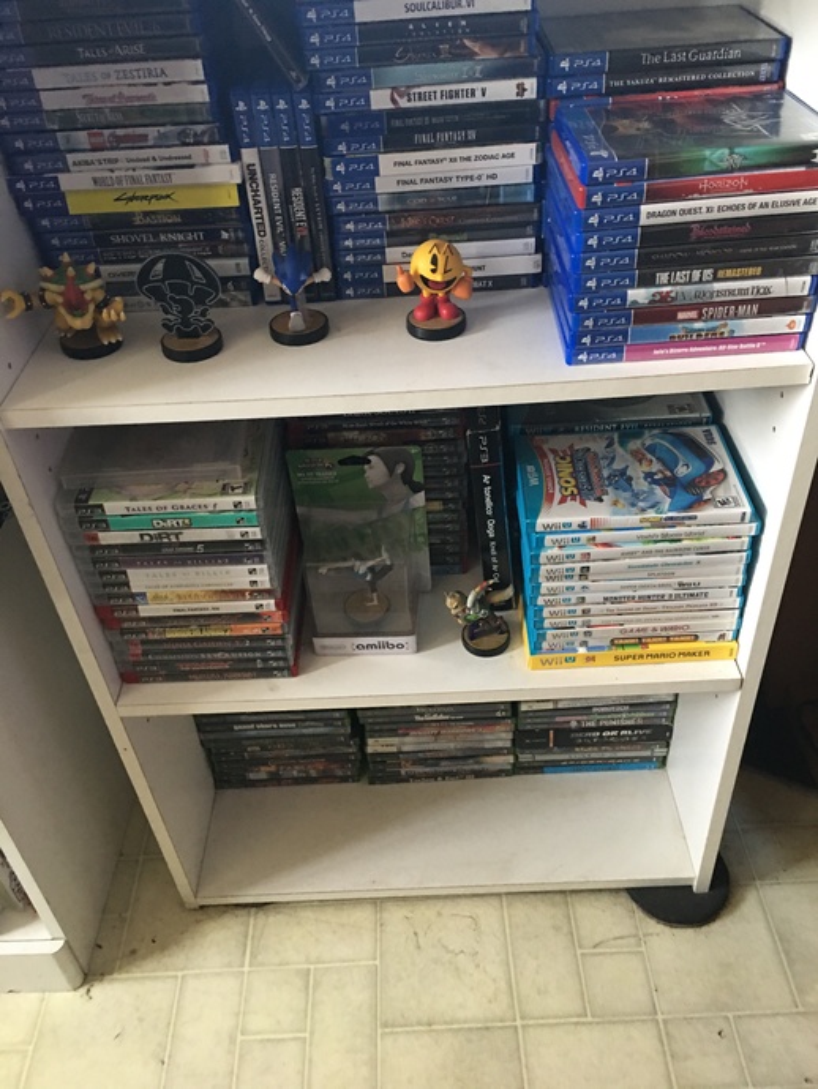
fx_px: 913
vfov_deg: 61.6
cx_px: 409
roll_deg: +4.4
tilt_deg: -38.8
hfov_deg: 48.3
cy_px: 544
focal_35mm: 29
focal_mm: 4.15
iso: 64
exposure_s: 1/4
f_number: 2.2
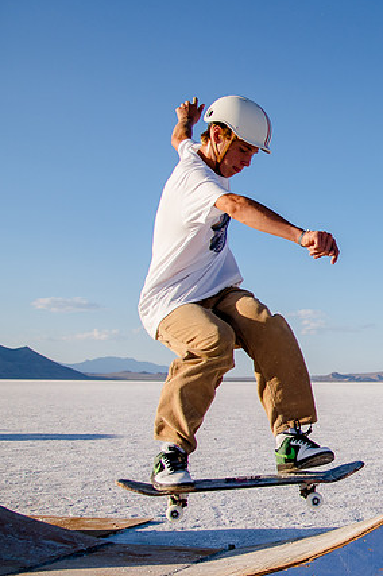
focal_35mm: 53
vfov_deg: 37.5
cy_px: 268
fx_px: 847
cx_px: 511
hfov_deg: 22.5
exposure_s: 1/3200
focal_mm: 24
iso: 200
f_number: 4
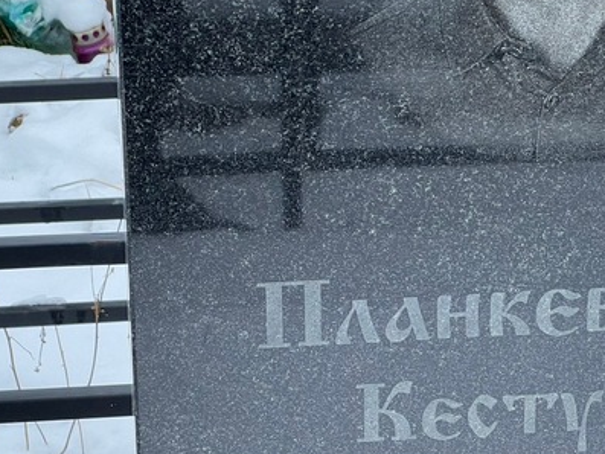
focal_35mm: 155
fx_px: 2710
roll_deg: +0.7
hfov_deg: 12.7
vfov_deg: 9.5
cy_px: 440
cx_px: 492
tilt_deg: -28.0
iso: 50
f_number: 2.8
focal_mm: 9
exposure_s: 1/99
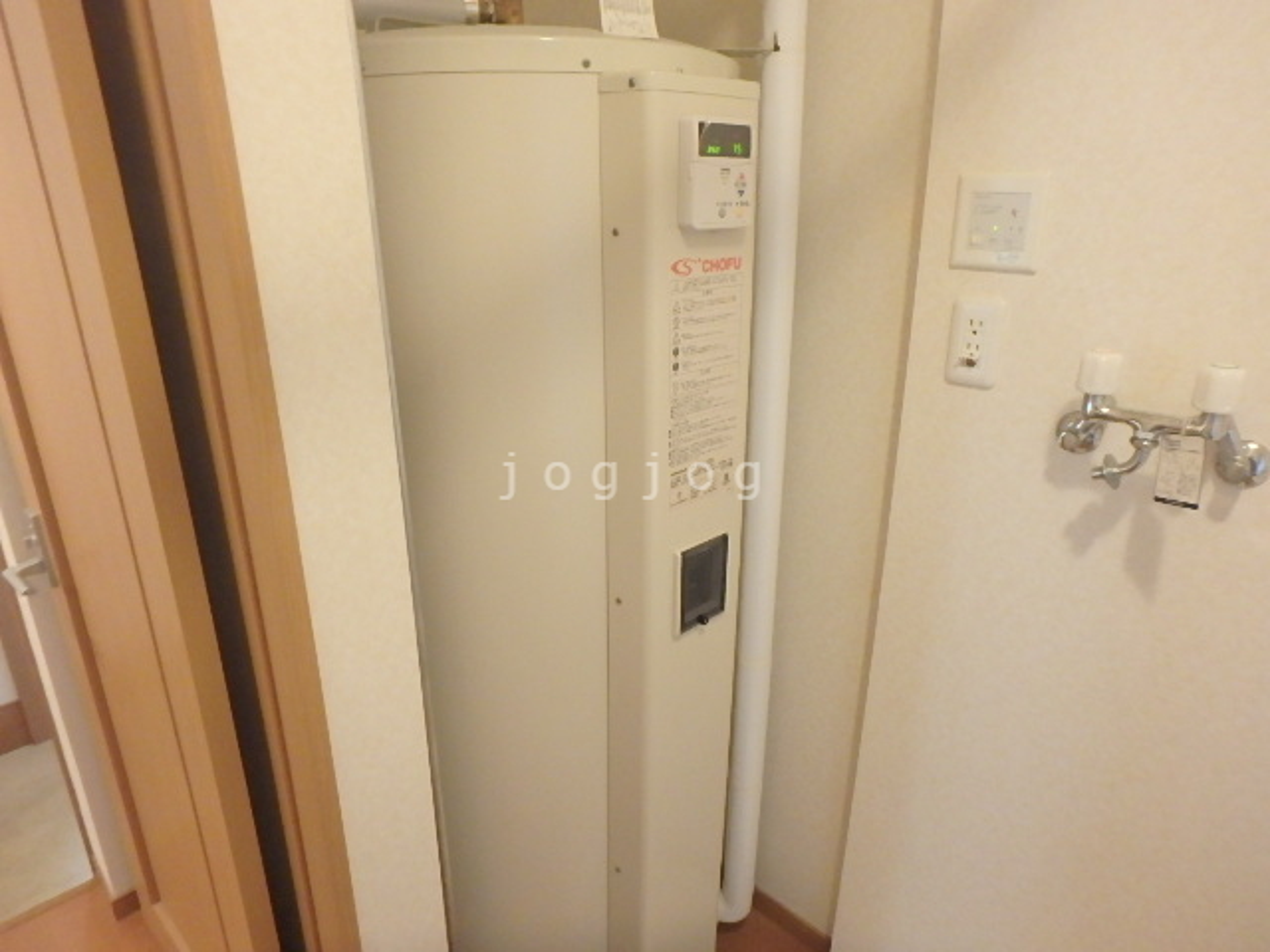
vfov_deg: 63.4
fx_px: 770
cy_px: 476
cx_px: 635
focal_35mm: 21
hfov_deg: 79.0
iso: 800
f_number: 3.5
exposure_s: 1/20
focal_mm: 3.7
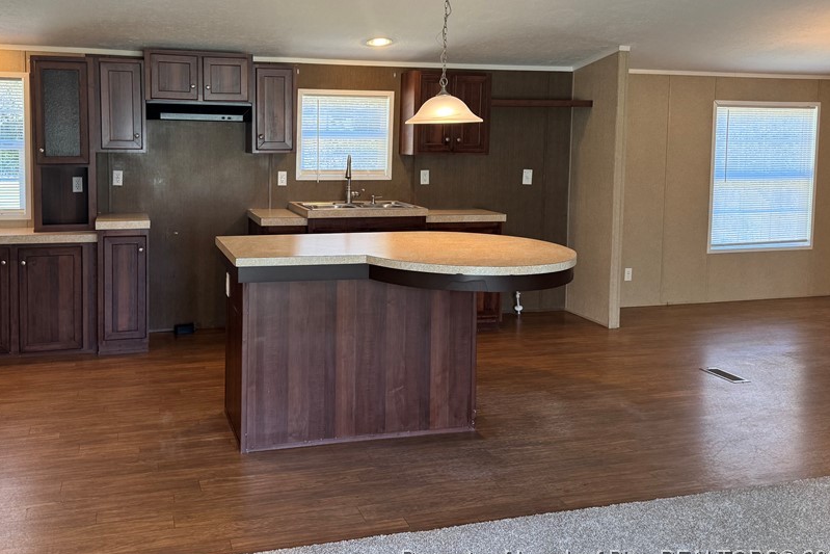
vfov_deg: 40.6
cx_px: 325
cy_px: 183
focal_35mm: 32
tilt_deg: -3.4
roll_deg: +0.1
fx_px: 738
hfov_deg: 58.2
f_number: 1.78
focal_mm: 6.76
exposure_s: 1/120
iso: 200
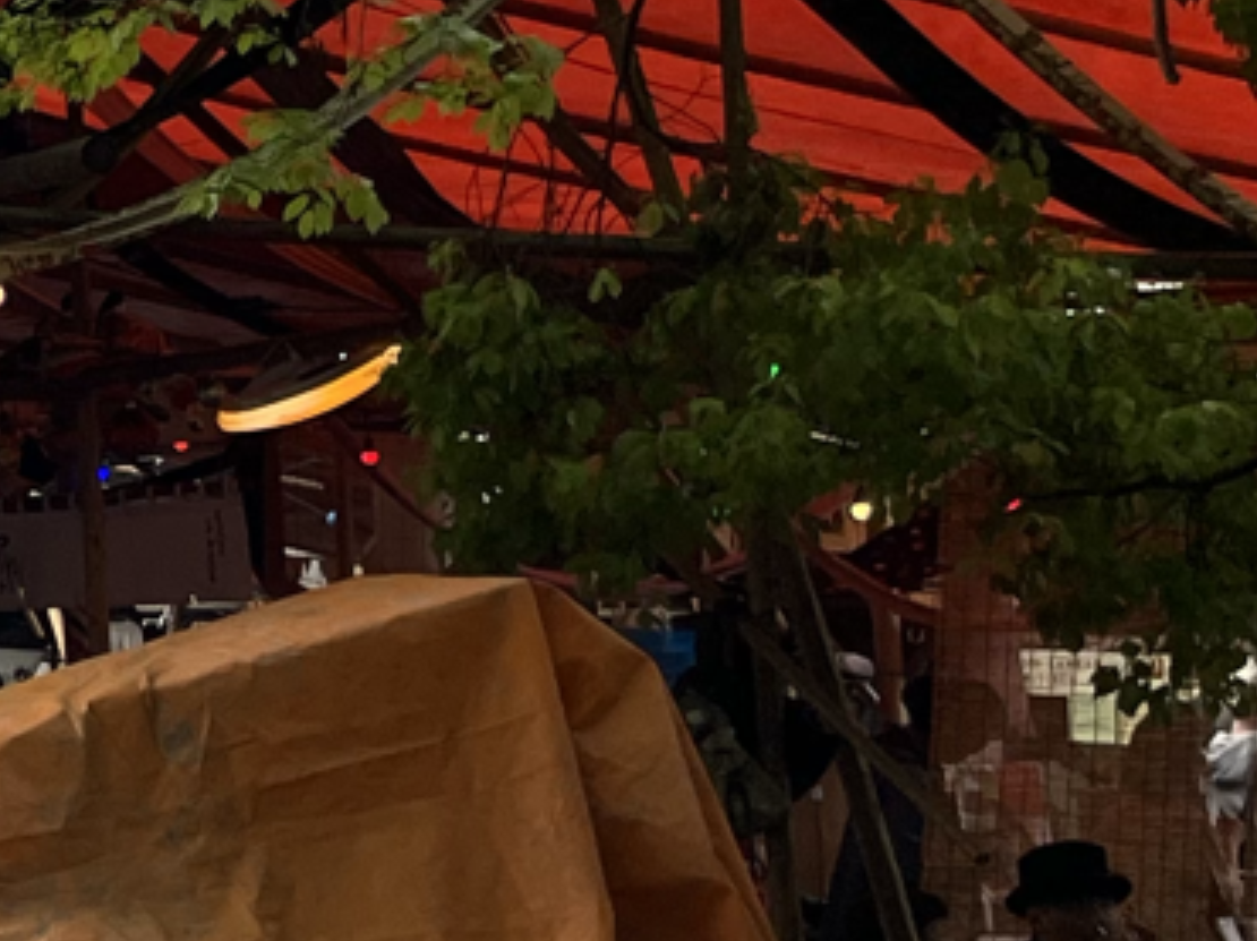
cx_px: -1882
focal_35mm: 135
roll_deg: -1.7
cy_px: 296
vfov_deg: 11.0
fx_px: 4899
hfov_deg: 11.6
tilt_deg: +4.5
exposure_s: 1/668
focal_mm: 5.1
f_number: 1.6
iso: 50
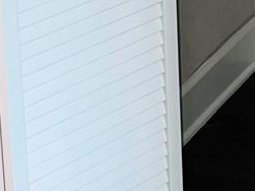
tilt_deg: -11.9
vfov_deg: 8.2
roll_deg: -0.1
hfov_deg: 11.3
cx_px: 402
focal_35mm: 166
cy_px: -267
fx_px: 1222
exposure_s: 1/22
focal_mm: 5.7
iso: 40
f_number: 1.5
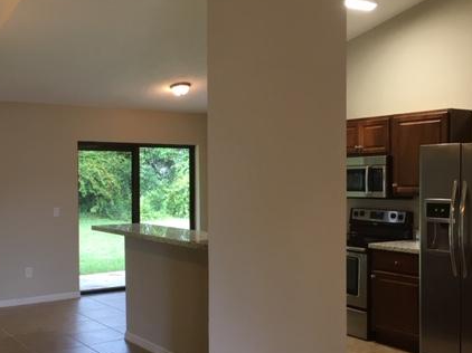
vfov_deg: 32.8
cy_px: 199
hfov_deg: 42.8
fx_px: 600
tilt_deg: -0.1
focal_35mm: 44
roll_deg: +0.4
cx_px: 197
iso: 25
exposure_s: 1/15
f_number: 2.2
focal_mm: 4.15
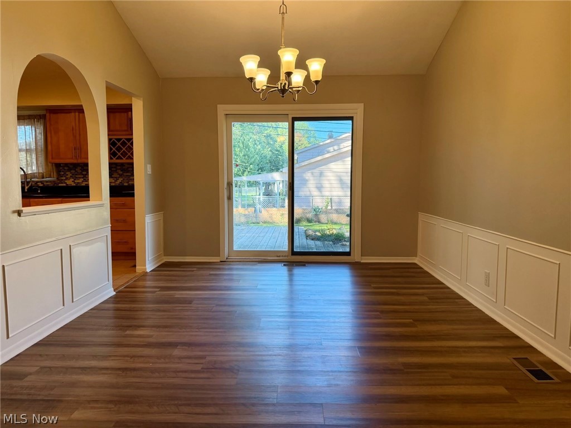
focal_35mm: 24
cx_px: 286
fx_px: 396
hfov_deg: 71.6
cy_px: 214
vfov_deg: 56.8
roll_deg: +0.6
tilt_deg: -4.8
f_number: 1.78
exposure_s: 1/212
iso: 200
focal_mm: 6.76
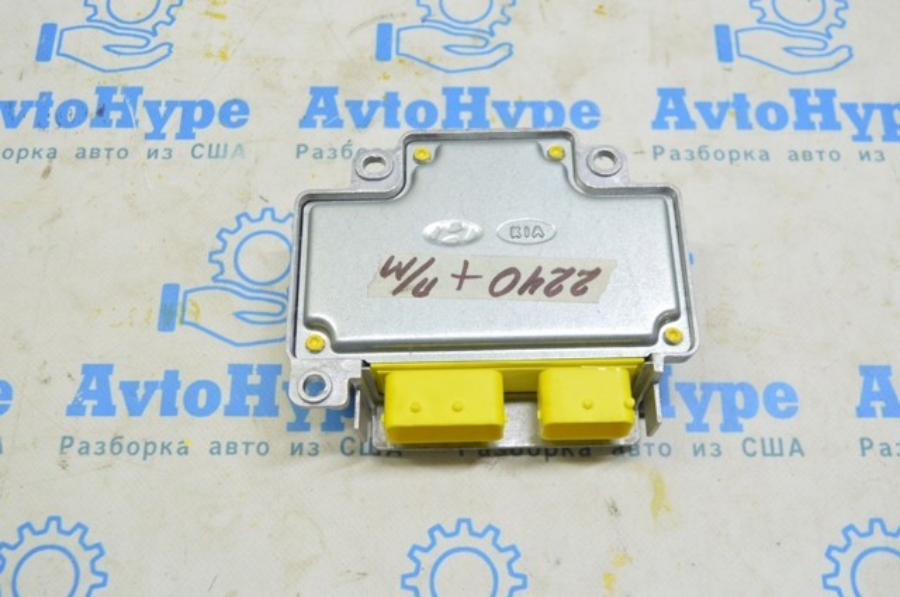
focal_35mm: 39
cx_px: 450
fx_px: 974
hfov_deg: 49.6
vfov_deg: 34.1
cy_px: 298
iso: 400
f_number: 5.6
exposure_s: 1/20
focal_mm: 26
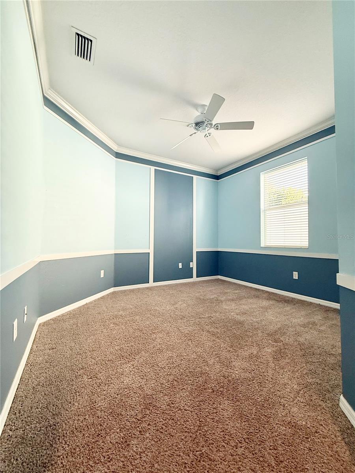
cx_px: 178
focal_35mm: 14
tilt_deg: +1.5
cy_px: 236
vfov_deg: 102.1
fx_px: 191
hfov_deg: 85.7
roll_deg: -1.0
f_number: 2.2
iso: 250
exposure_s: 1/60
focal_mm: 2.22
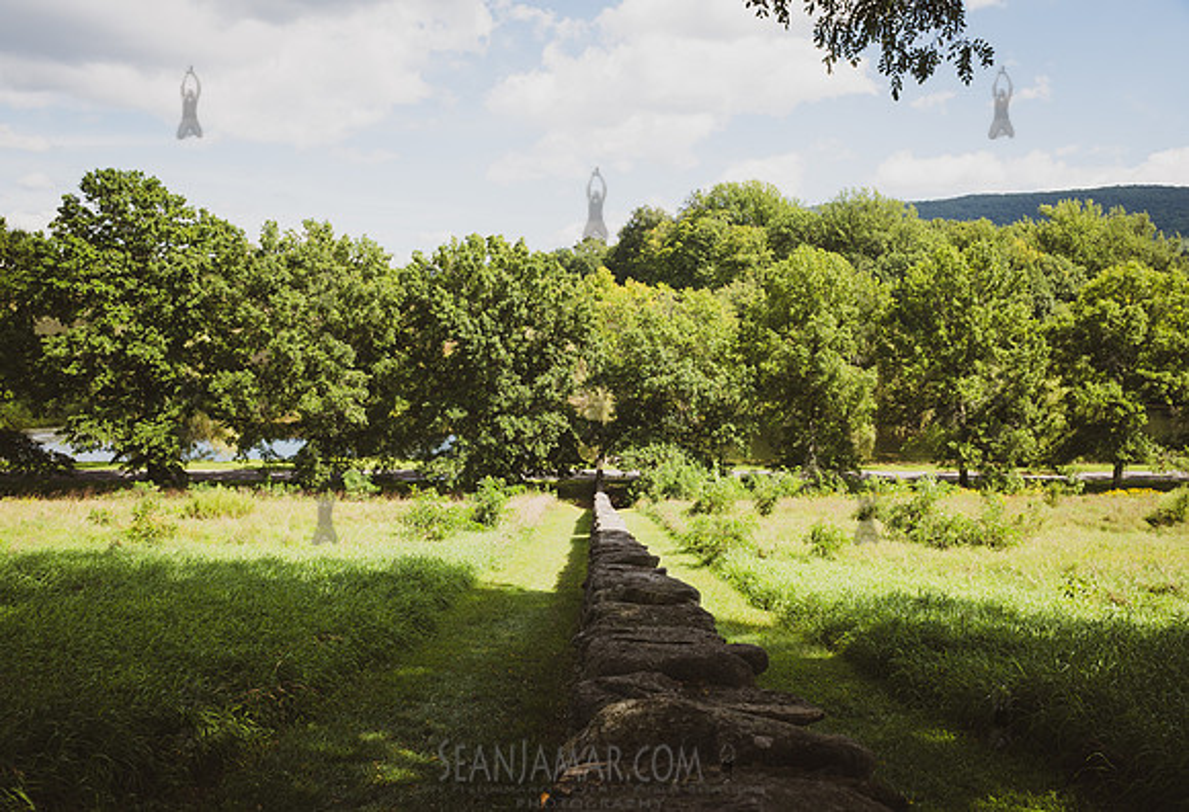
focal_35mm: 27
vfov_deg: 49.0
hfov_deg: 67.5
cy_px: 445
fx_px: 890
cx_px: 620
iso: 100
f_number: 6.3
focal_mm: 24
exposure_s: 1/200
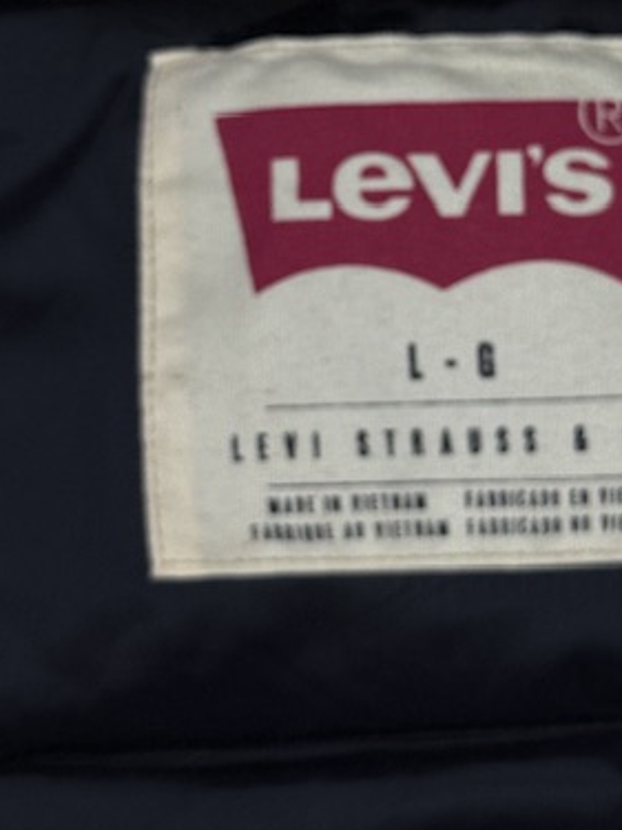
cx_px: 467
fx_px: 1966
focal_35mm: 82
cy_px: 204
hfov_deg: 17.9
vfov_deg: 23.6
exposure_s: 1/819
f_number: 1.78
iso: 64
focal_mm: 6.76
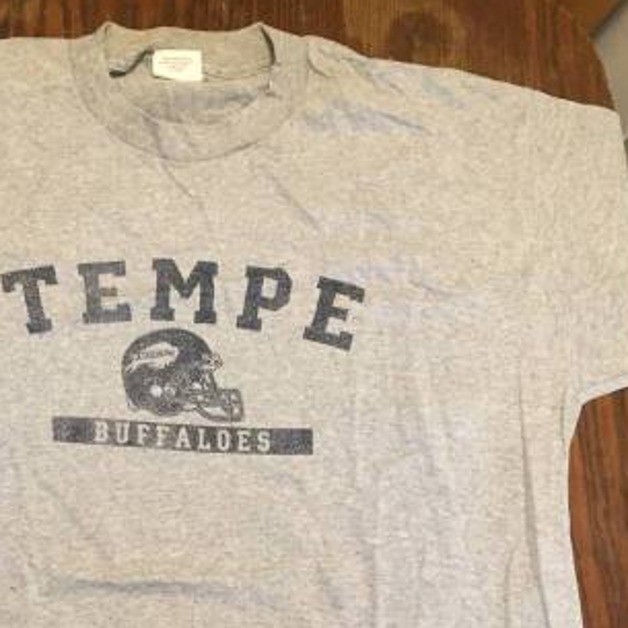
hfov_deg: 38.8
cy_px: 363
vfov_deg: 39.9
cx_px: 146
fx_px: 862
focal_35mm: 42
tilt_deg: -78.4
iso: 250
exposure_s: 1/30
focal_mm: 4.15
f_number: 2.2
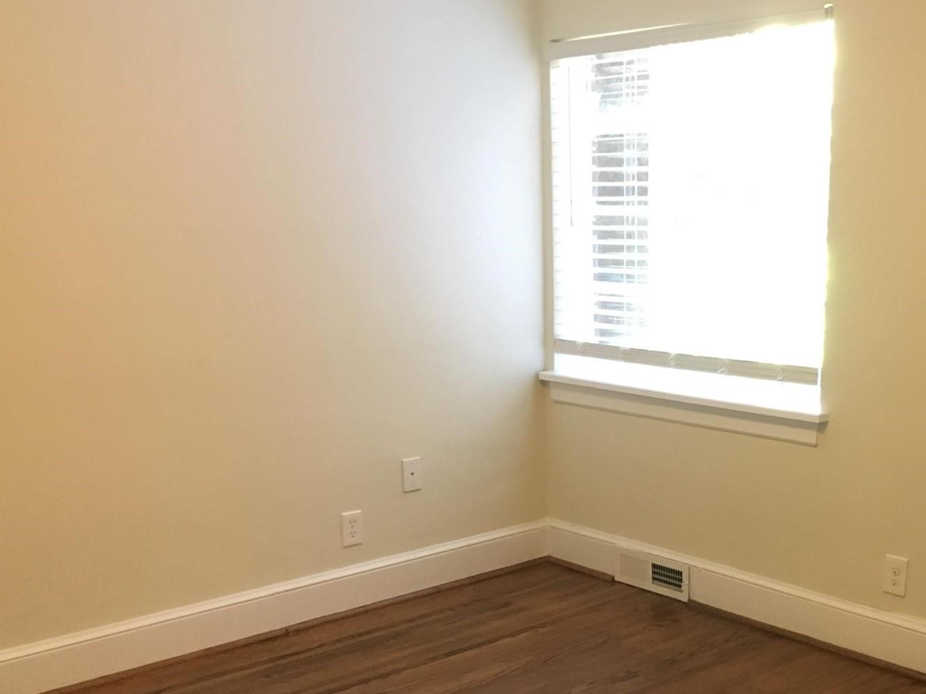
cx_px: 649
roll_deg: +0.4
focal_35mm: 45
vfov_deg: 31.8
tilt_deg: -14.2
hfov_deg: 41.3
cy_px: 480
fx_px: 1204
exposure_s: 1/17
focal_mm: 4.15
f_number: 2.2
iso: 200
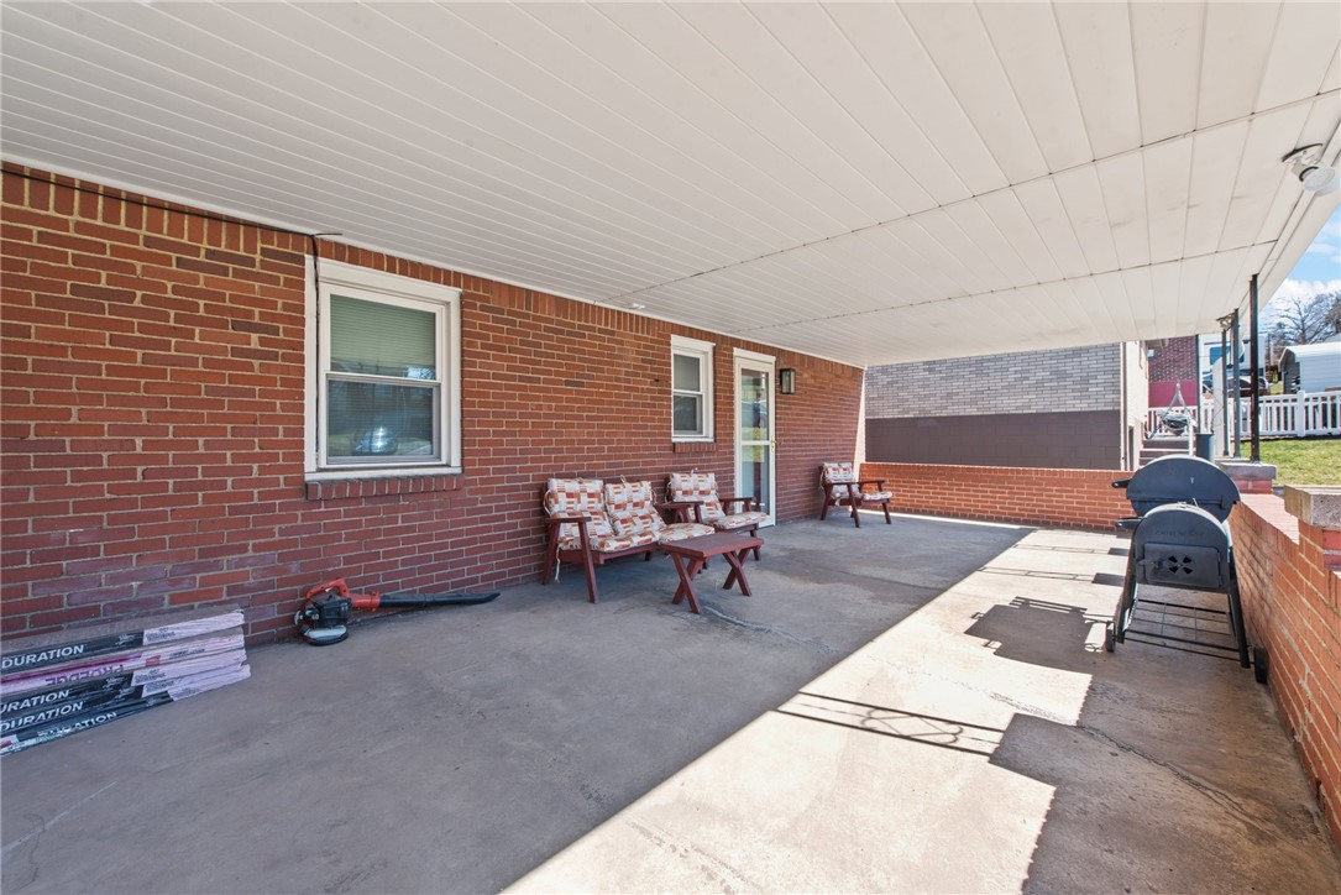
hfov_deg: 104.2
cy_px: 448
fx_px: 522
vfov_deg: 81.2
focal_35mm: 14
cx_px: 670
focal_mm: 14
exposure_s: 1/10
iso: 50
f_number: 11
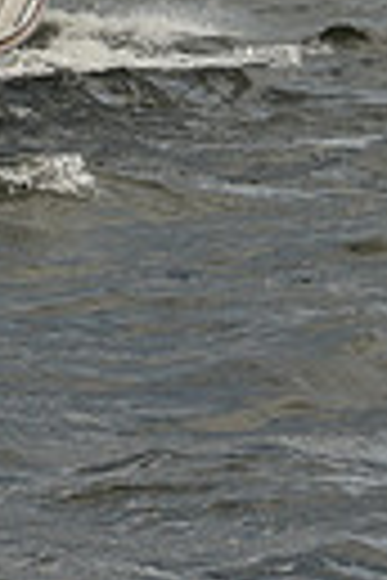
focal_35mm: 314
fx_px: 5063
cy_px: -710
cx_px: 178
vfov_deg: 6.3
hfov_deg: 4.4
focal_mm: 70
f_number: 11
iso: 250
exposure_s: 1/800
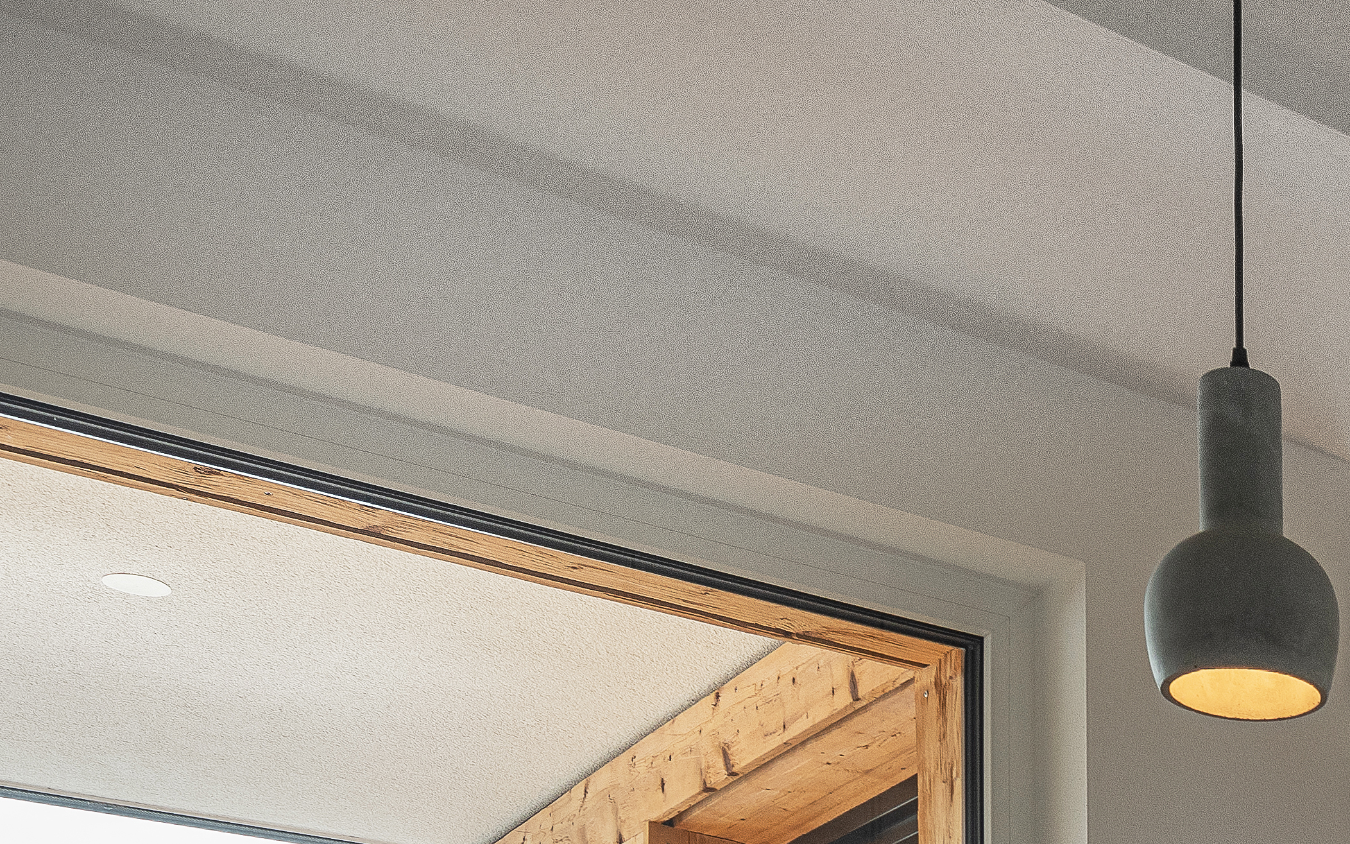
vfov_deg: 16.2
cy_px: 1516
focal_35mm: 68
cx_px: 1661
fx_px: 2502
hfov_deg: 26.5
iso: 200
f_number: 8
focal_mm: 17
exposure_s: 1/45
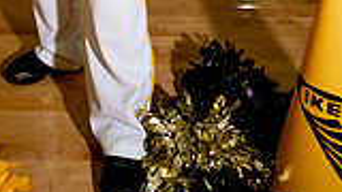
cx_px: 63
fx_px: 644
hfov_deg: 29.0
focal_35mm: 71
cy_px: -256
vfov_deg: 13.2
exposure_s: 1/400
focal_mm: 24
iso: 160
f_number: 1.4
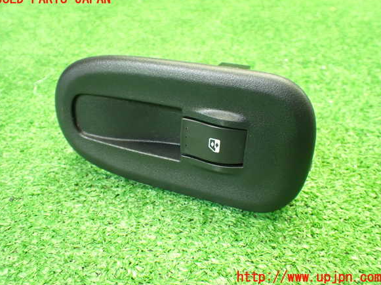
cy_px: 138
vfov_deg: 45.4
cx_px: 188
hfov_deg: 58.4
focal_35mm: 31
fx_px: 341
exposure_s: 1/40
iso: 800
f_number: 2.3
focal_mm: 5.4
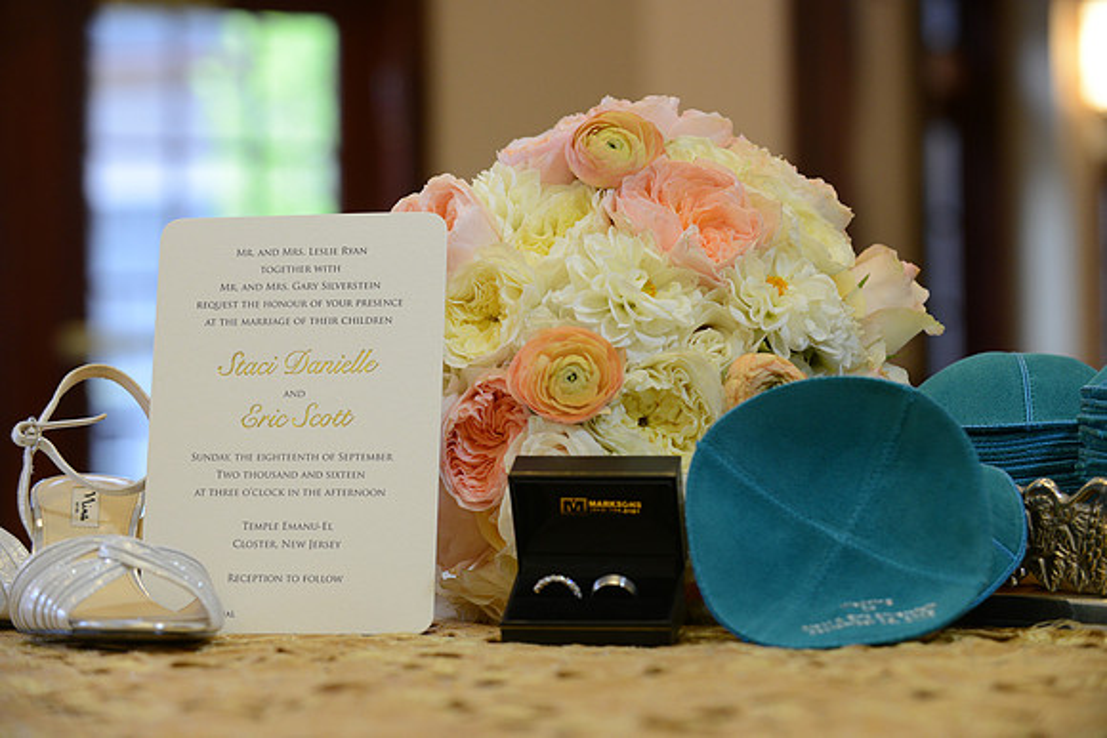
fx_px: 2645
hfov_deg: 23.6
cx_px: 554
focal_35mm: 86
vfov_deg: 15.9
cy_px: 369
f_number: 5.6
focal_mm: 86
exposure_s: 1/160
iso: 1250
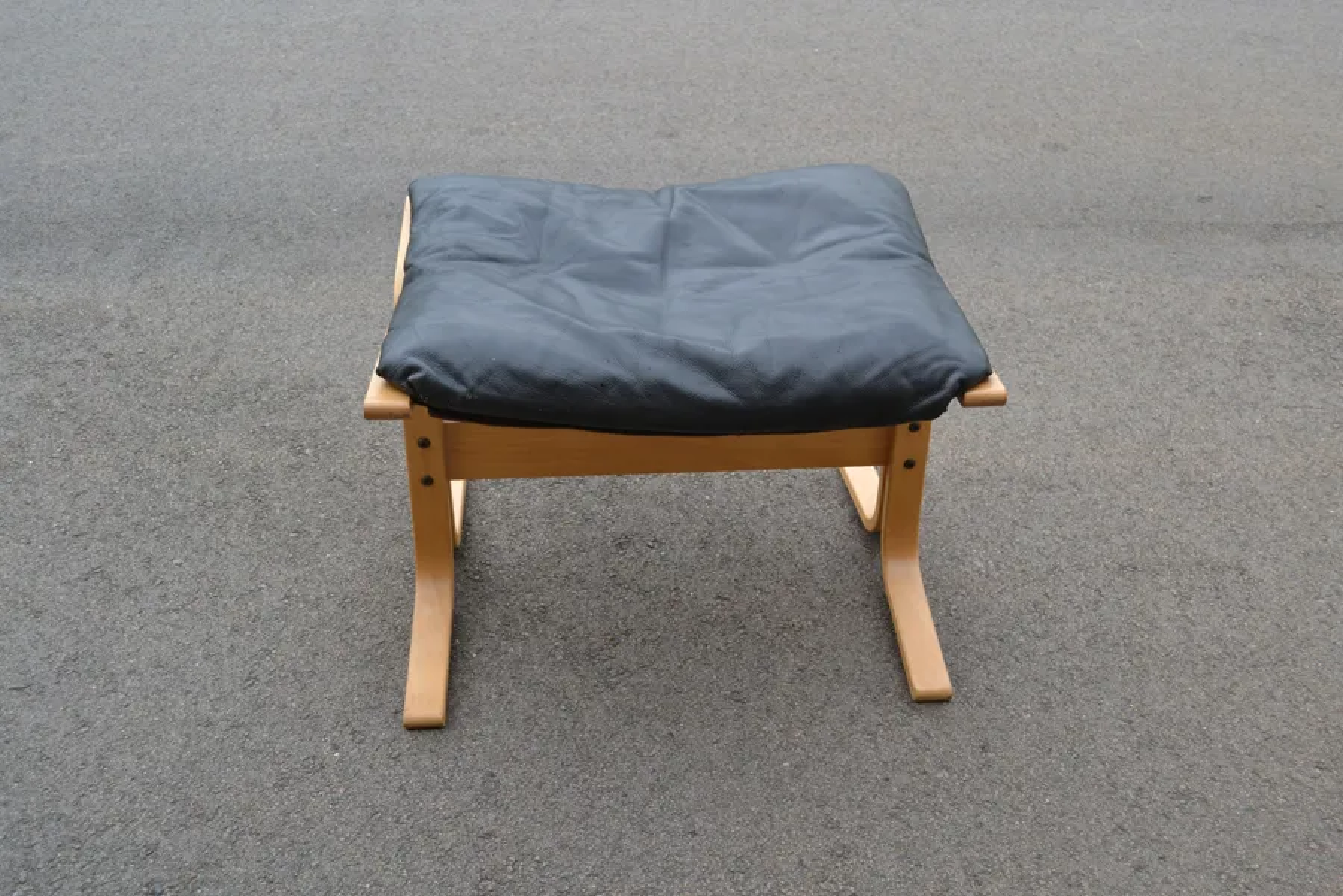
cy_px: 448
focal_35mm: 36
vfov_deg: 36.9
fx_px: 1343
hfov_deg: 53.1
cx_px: 672
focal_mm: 24
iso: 400
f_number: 5.6
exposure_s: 1/125
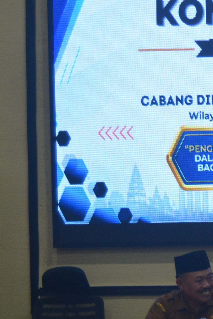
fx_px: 1419
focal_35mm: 160
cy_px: 208
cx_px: 379
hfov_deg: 8.3
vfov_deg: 12.8
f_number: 4.5
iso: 800
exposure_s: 1/50
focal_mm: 34
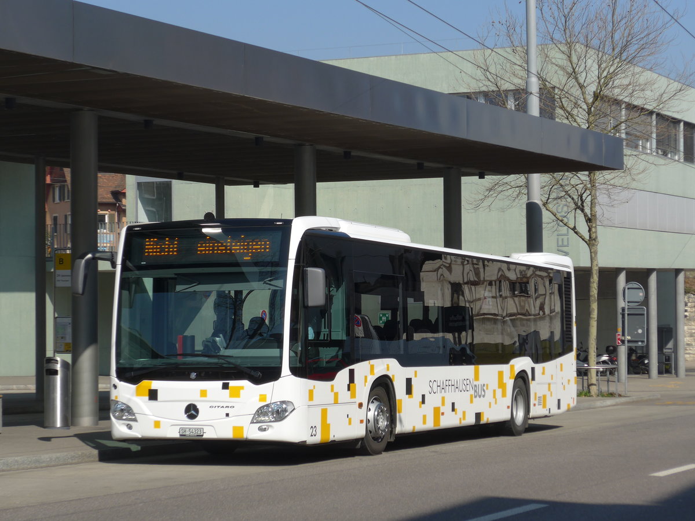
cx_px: 348
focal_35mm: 90
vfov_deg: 16.4
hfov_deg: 21.8
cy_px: 260
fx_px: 1807
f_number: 4.6
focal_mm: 18
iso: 80
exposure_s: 1/800
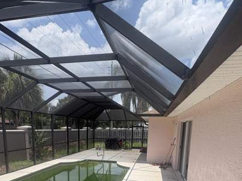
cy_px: 161
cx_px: 108
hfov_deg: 65.2
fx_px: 189
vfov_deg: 46.6
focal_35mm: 27
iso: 40
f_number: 2.2
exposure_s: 1/1567
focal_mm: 2.22
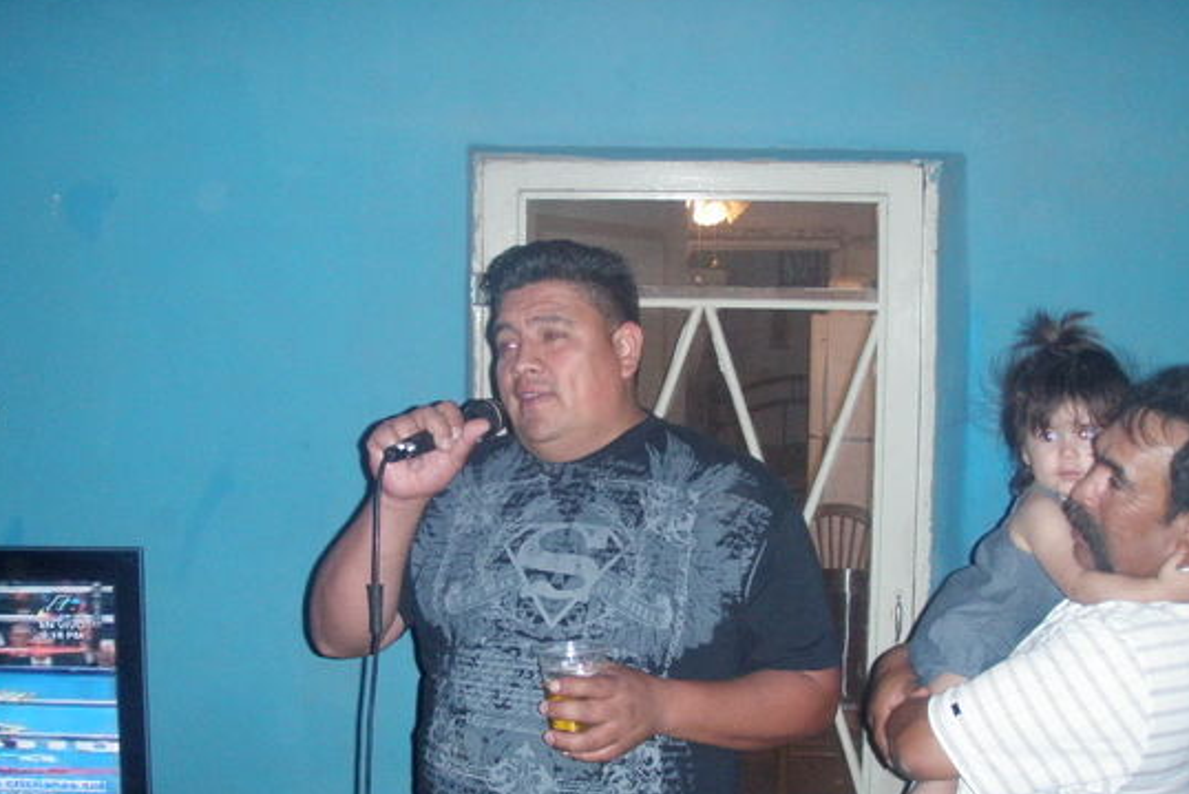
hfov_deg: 41.9
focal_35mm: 47
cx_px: 539
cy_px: 498
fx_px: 1553
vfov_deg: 28.6
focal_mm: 6.7
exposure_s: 1/30
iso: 320
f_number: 3.5
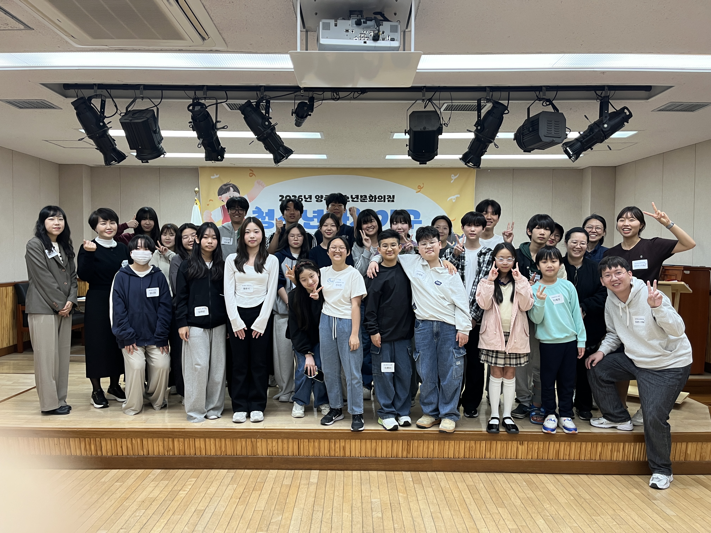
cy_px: 266
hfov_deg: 67.3
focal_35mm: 26
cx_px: 356
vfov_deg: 53.1
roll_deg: -0.4
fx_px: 534
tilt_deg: -0.9
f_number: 1.6
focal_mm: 5.1
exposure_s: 1/60
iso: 80
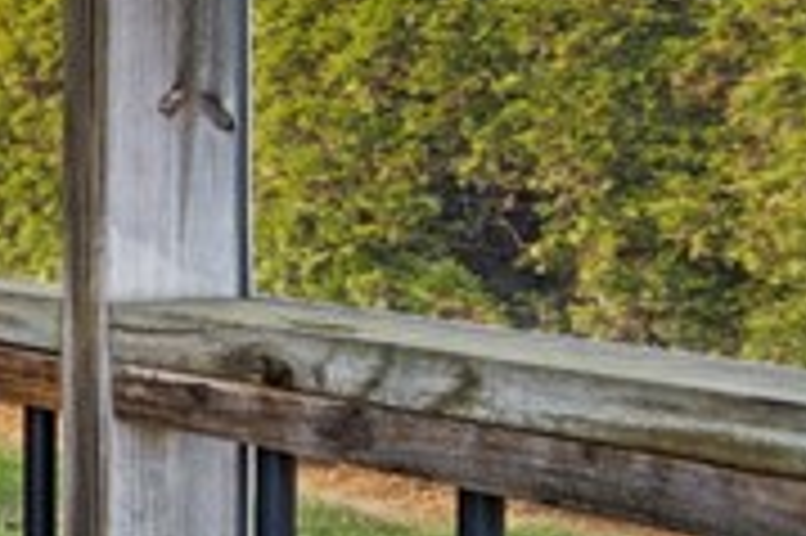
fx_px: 1767
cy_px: 45
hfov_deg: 11.5
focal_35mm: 79
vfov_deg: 17.0
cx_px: -1612
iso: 50
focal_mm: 13
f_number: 11
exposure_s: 1/8
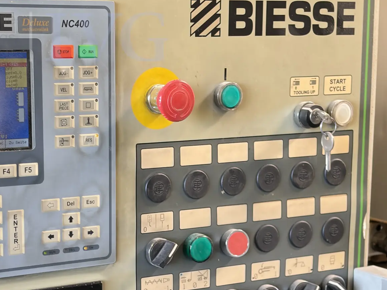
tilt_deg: -8.5
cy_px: 204
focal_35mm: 86
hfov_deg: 22.6
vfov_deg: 17.1
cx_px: 120
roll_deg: +1.3
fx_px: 962
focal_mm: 5.96
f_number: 1.6
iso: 125
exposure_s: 1/50
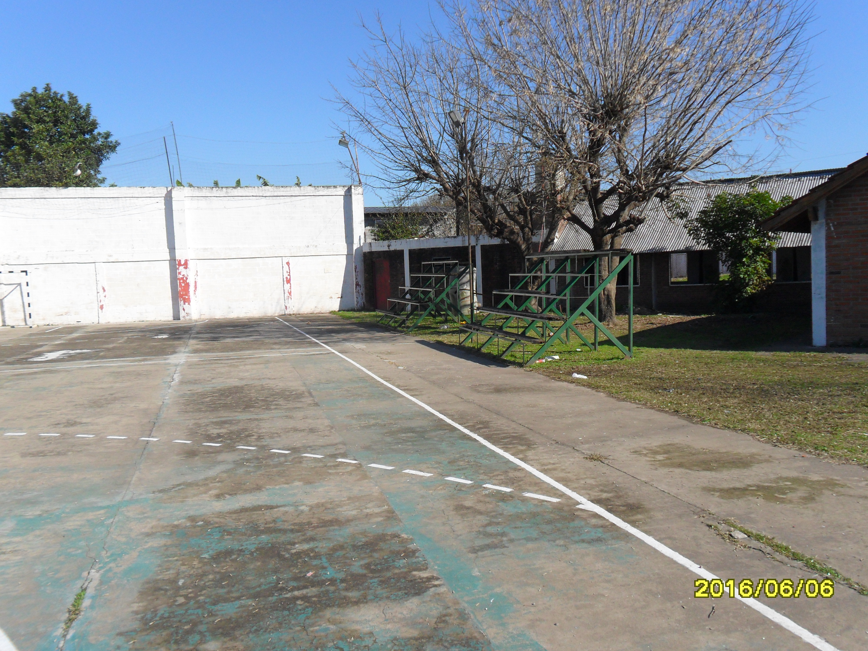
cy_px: 326
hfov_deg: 56.8
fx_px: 802
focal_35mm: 32
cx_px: 434
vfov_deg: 44.2
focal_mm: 5.7
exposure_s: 1/180
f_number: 9.4
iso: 100
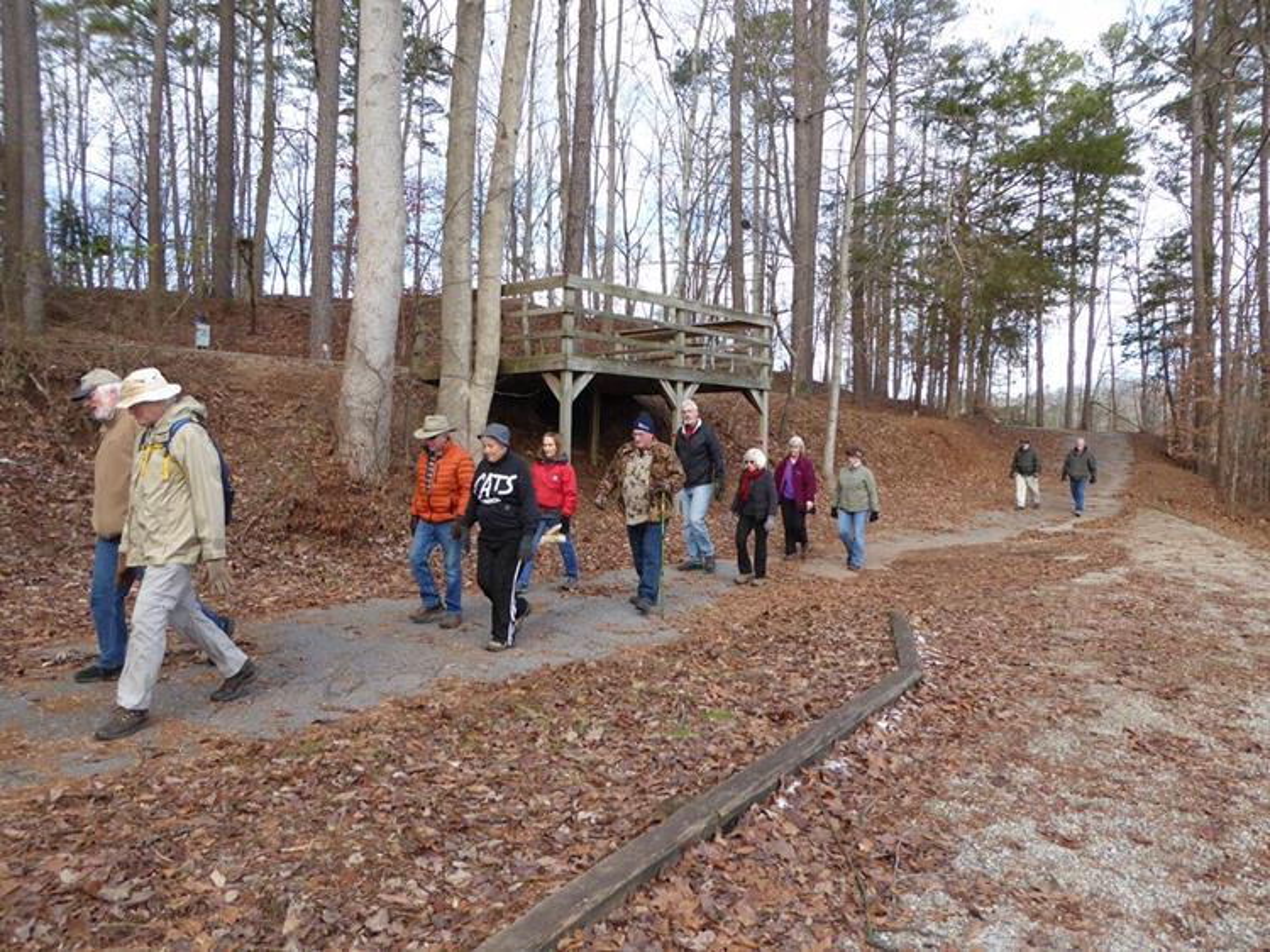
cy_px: 476
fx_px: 917
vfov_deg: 54.9
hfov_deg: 69.4
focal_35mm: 25
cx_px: 635
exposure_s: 1/250
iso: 125
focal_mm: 4.3
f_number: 3.3
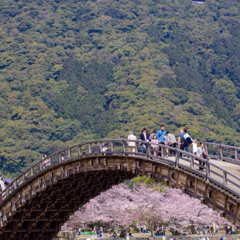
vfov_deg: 12.9
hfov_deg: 12.9
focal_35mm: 135
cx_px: 120
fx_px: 1059
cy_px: 115
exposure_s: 1/125
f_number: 11
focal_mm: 70
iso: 200
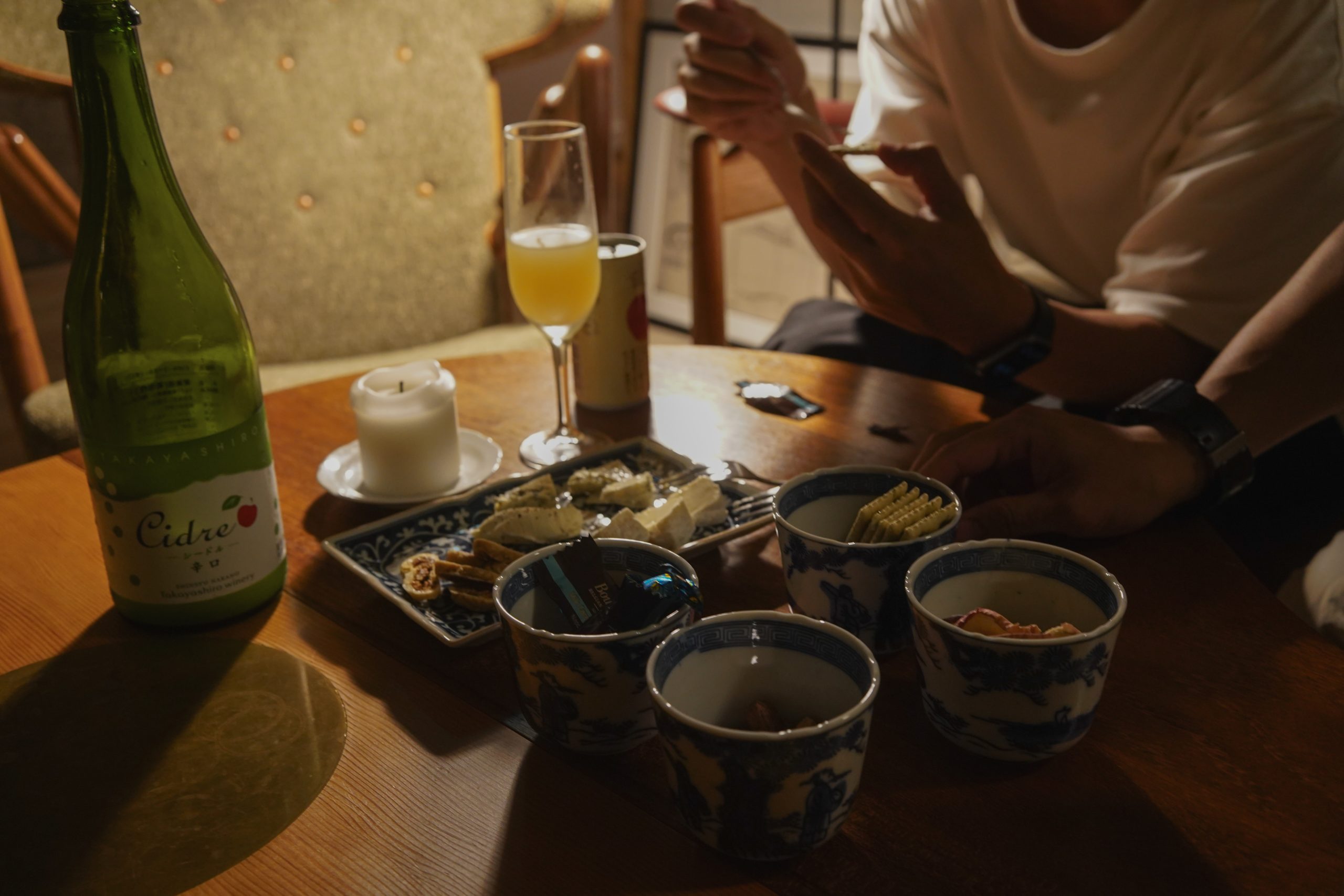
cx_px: 672
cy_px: 448
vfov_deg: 37.9
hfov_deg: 54.4
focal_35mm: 35
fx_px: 1307
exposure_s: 1/20
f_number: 5.6
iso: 2500
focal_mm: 35
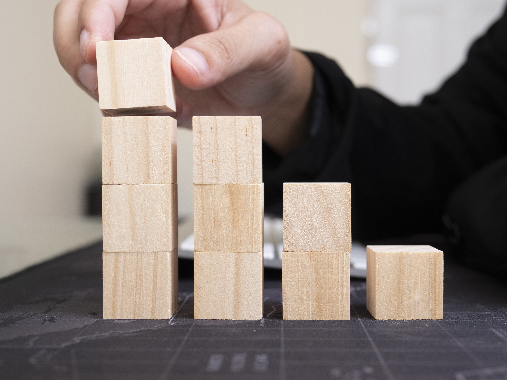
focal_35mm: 50
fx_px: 732
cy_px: 190
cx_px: 254
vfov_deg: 29.1
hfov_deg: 38.2
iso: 200
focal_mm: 25
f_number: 3.5
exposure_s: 1/125
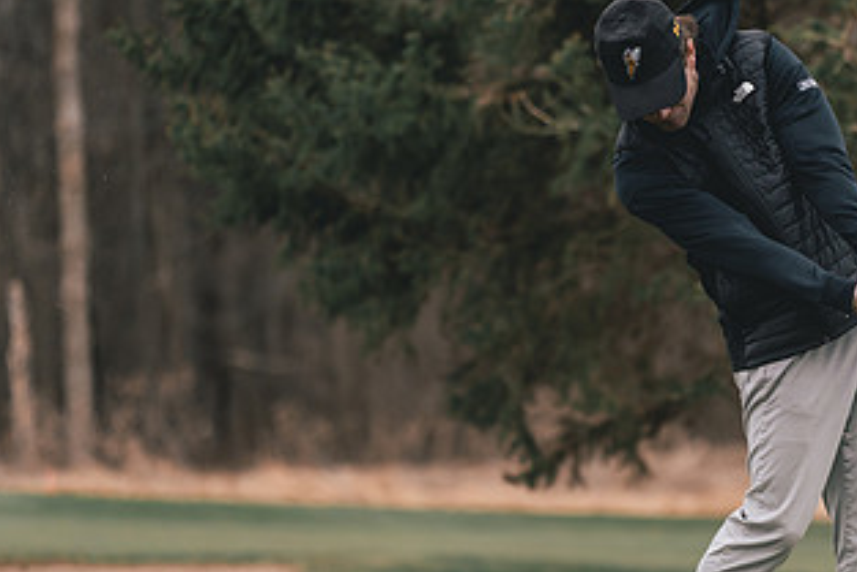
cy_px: 371
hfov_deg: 7.1
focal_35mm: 288
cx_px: 758
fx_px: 6859
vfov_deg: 4.8
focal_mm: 150
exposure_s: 1/3200
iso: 640
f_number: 2.8
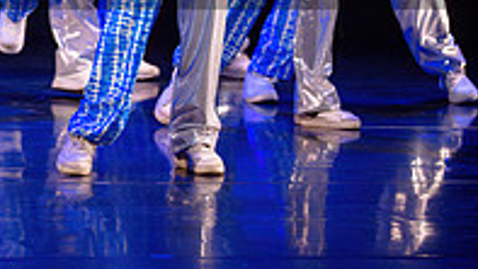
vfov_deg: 3.0
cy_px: -187
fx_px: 5085
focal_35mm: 401
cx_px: -17
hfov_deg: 5.4
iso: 1600
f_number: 2.8
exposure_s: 1/250
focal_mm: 130
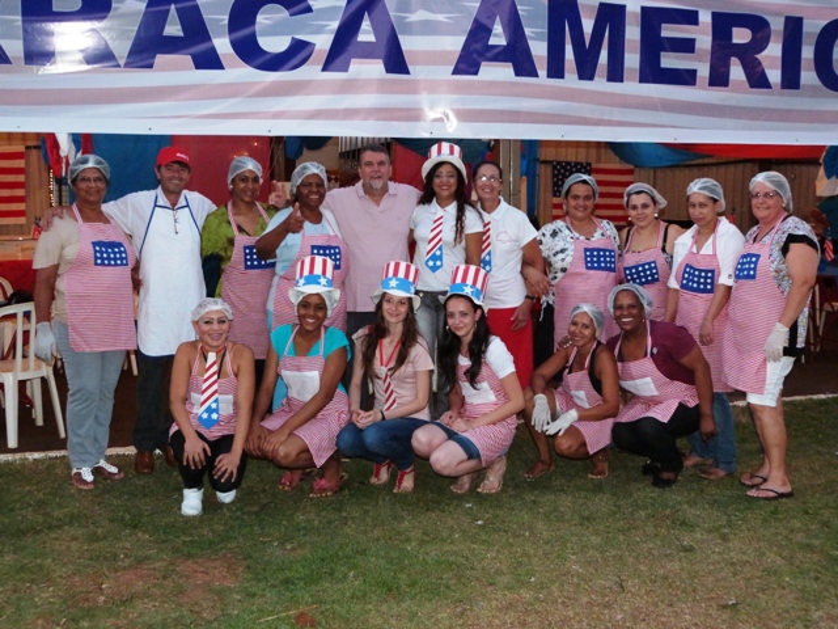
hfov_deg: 46.8
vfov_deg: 36.0
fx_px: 968
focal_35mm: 40
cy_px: 314
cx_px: 419
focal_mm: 7
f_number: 3.1
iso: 400
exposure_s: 1/60
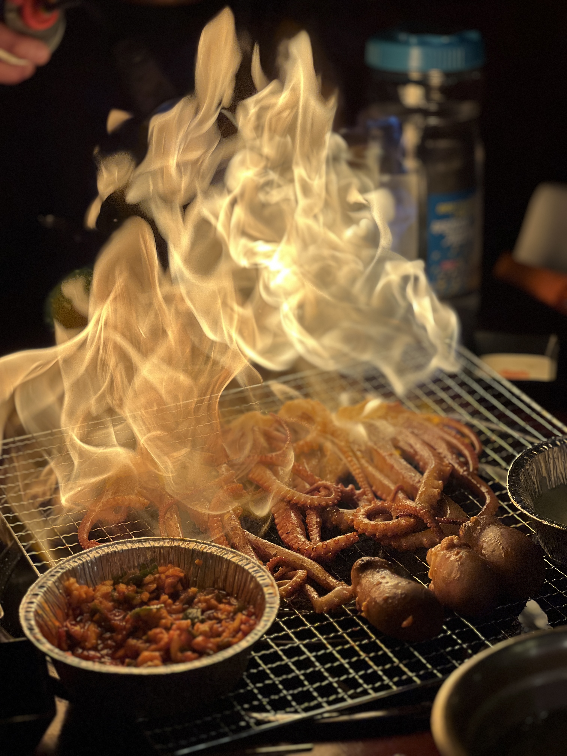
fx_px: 1682
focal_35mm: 77
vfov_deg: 25.3
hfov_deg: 19.1
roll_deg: +1.3
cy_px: 378
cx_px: 284
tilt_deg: -19.6
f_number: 2.8
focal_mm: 9
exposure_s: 1/120
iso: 32
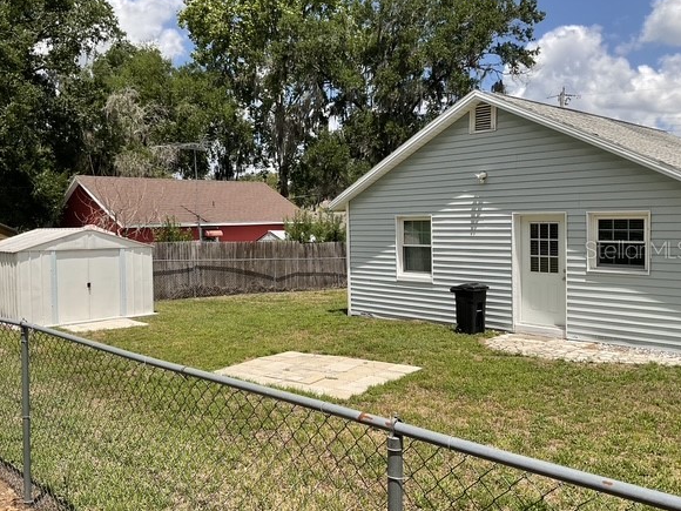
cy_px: 249
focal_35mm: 32
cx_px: 319
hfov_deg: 56.8
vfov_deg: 44.2
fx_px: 630
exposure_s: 1/2141
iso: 16
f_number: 1.8
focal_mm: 3
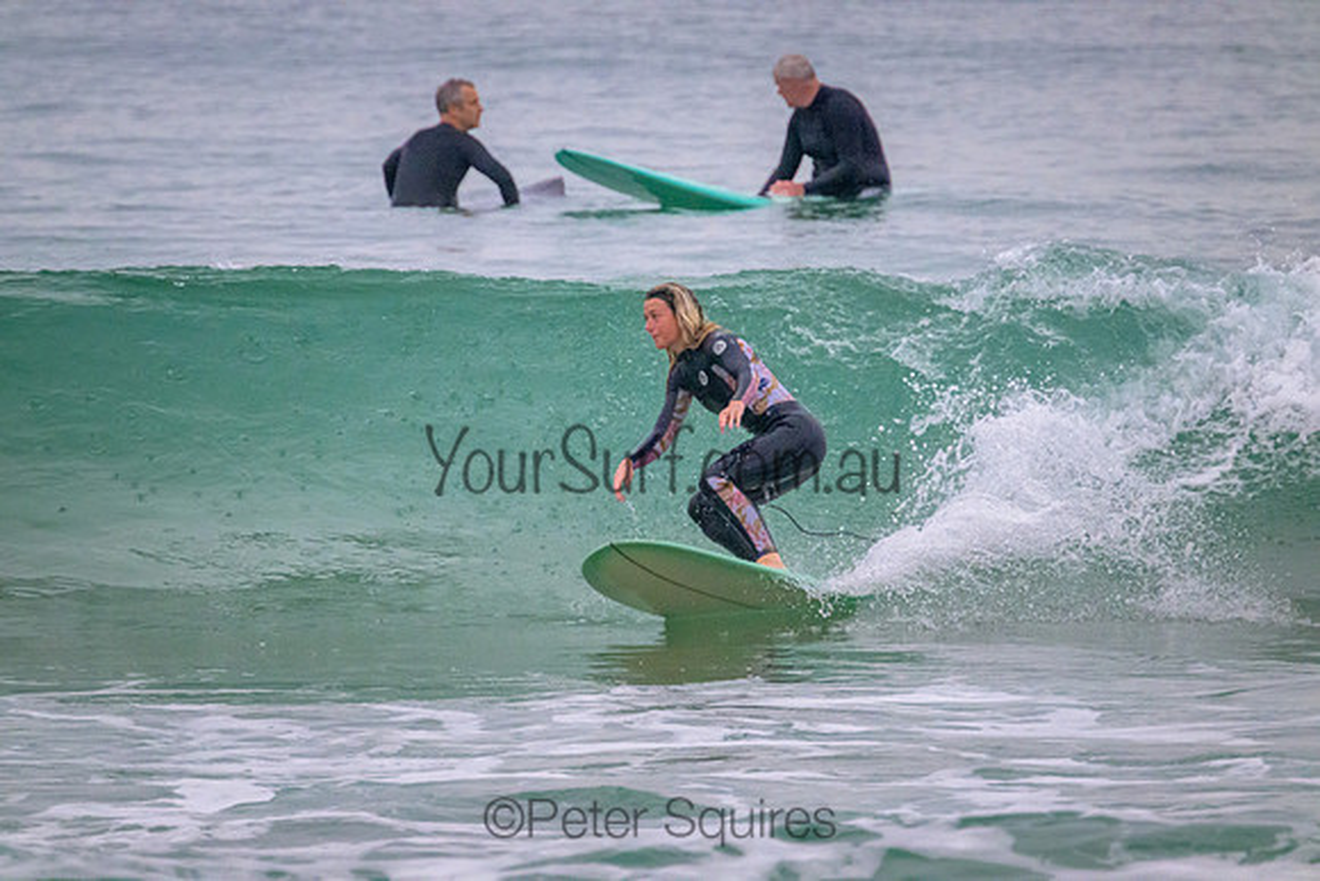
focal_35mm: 800
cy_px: 440
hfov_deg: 2.6
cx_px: 660
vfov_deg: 1.7
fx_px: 29339
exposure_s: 1/1250
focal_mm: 800
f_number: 11
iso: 10000
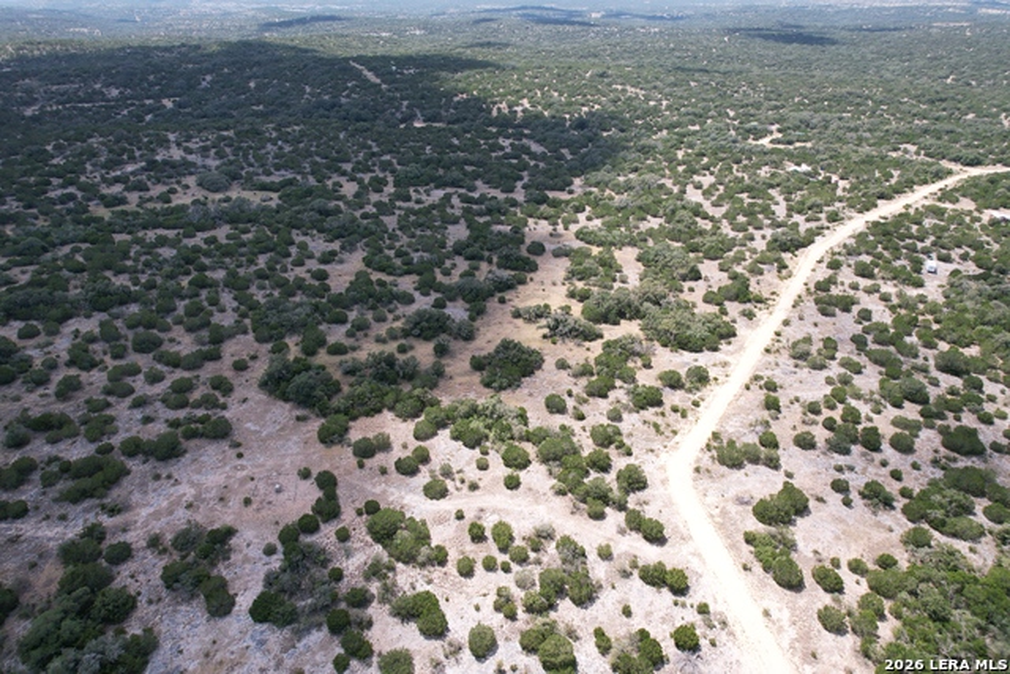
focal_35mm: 22
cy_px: 337
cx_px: 505
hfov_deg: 78.6
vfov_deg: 57.3
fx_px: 617
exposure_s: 1/1250
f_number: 2.8
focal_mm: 8.38
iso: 150
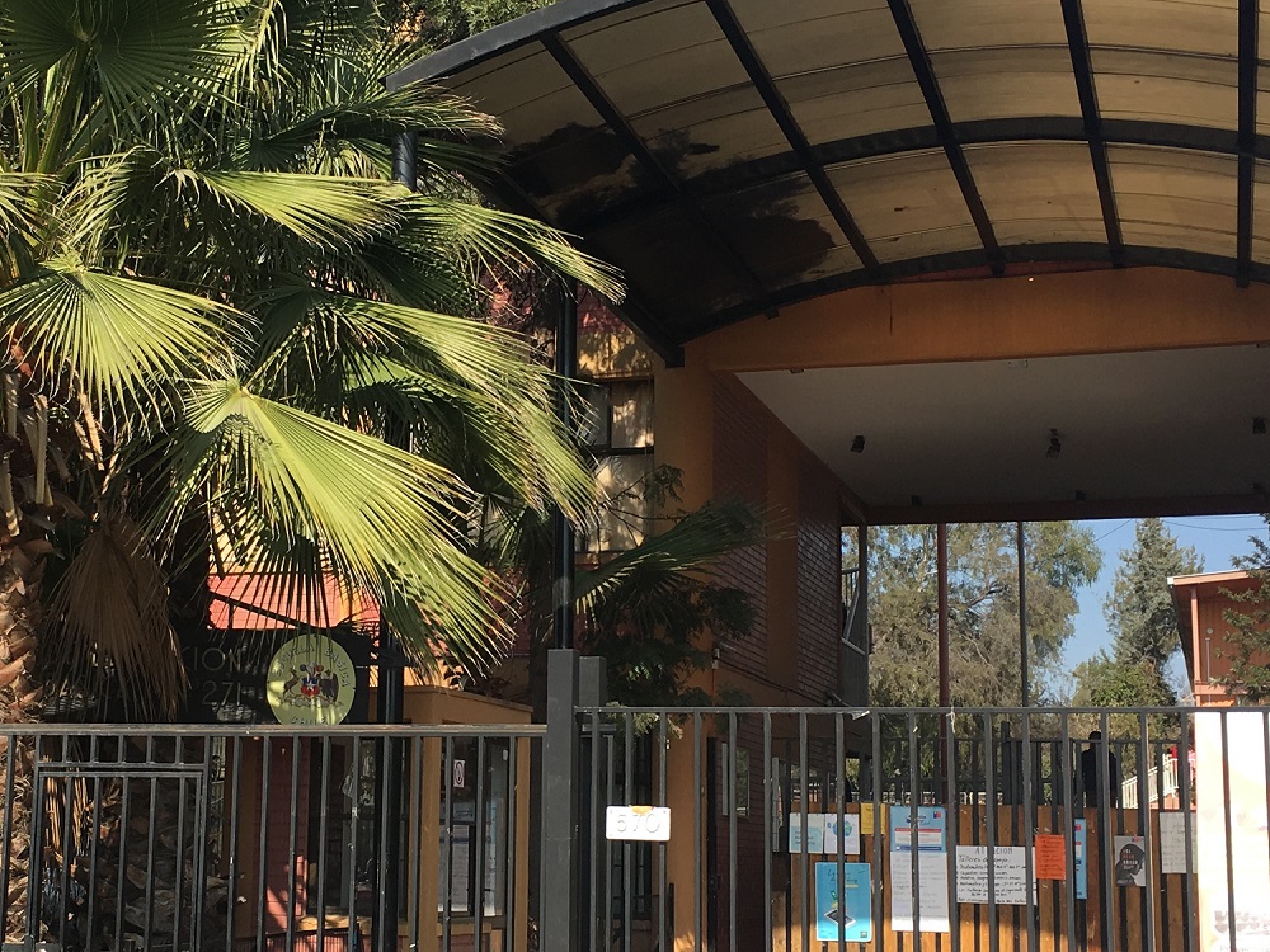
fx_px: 2128
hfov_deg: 33.0
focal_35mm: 58
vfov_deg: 25.2
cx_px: 456
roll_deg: -1.4
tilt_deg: +9.2
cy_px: 537
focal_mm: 4.15
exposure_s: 1/855
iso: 25
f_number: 2.2
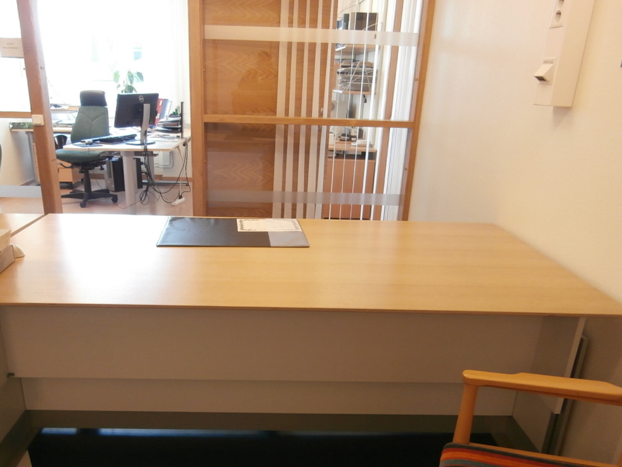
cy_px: 286
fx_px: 539
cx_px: 270
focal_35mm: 30
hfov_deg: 59.7
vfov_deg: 46.5
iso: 200
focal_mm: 4.2
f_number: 3
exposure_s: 1/30
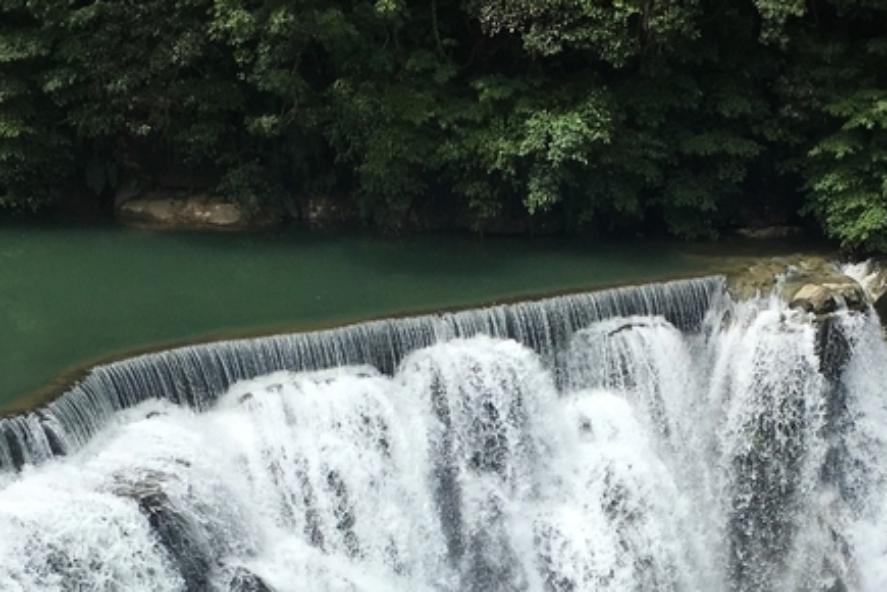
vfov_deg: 18.3
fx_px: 1749
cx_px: 559
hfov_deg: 28.3
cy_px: 680
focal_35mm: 71
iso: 25
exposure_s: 1/1923
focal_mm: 4.15
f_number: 2.2
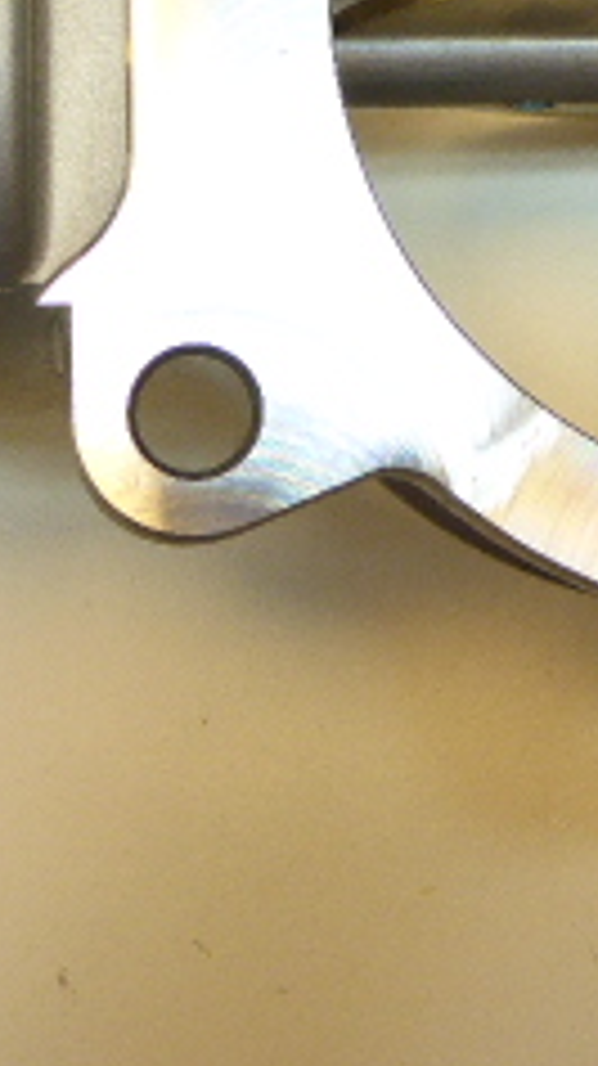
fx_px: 2824
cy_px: 58
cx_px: 504
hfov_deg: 12.0
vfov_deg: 20.8
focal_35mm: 100
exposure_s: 1/60
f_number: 3.7
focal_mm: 6
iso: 160
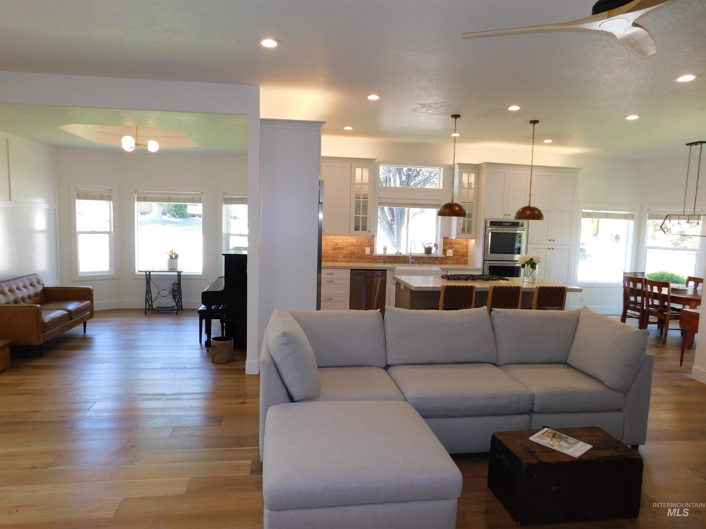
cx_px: 353
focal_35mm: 23
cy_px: 264
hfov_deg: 73.9
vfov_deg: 58.9
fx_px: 469
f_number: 3
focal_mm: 4
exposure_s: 1/50
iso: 125
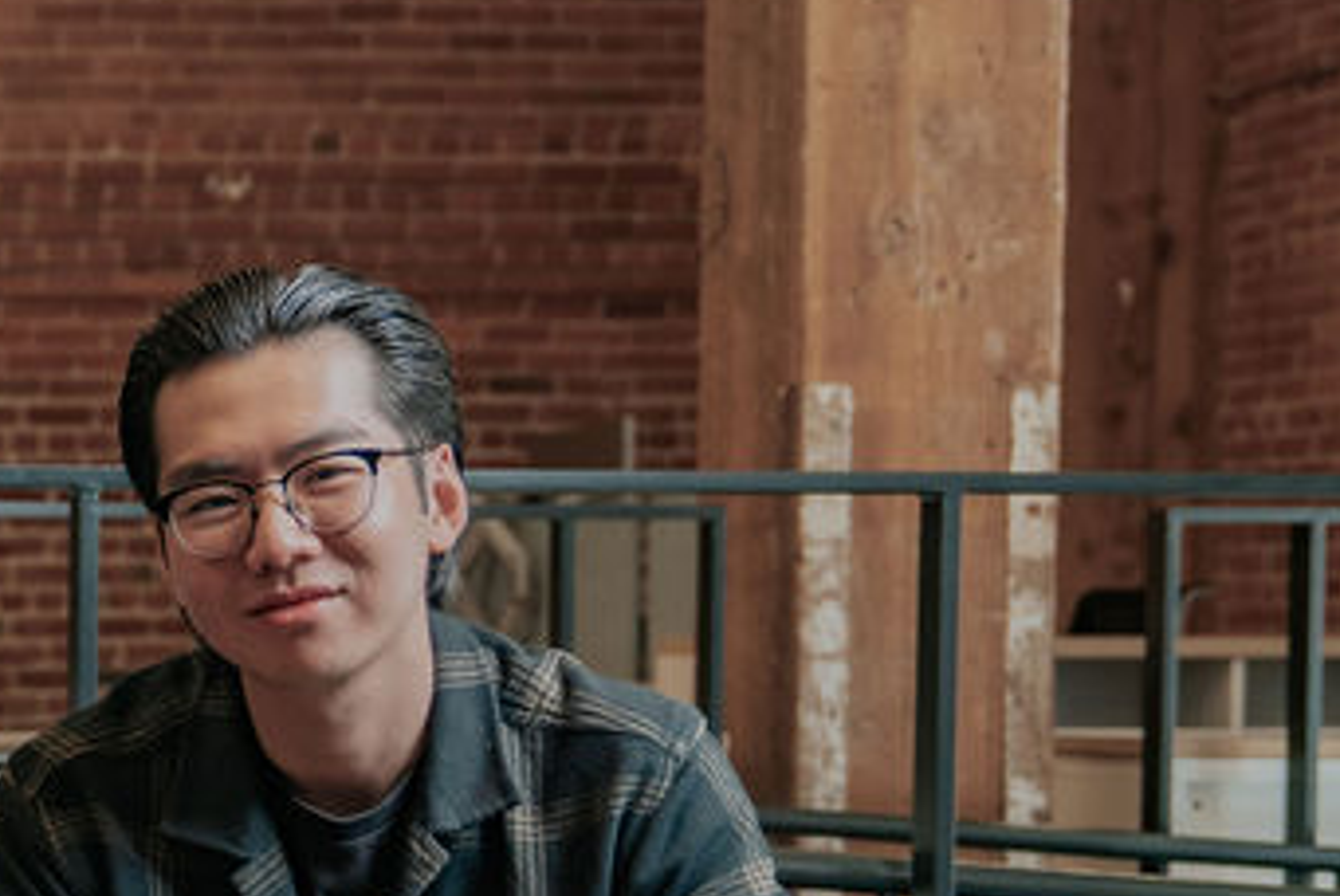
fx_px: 3576
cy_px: 780
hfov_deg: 19.5
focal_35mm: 96
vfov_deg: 14.2
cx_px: -436
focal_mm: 32
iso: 800
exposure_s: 1/400
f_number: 2.8
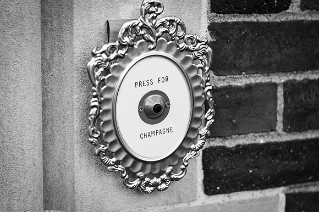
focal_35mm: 99
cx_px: 160
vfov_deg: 13.8
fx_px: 876
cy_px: 107
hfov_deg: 20.6
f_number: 4
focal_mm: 92
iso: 800
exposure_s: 1/1000
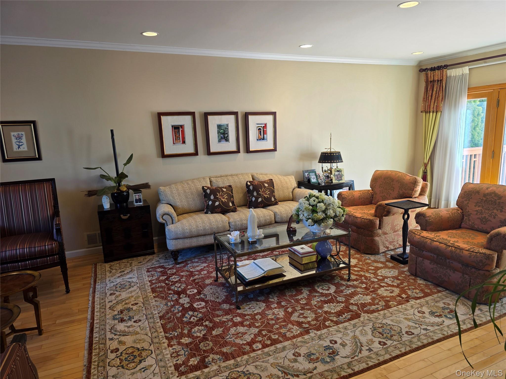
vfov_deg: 58.9
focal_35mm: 23
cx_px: 253
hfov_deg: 73.9
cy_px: 190
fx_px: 336
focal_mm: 6.3
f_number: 1.7
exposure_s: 1/120
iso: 80
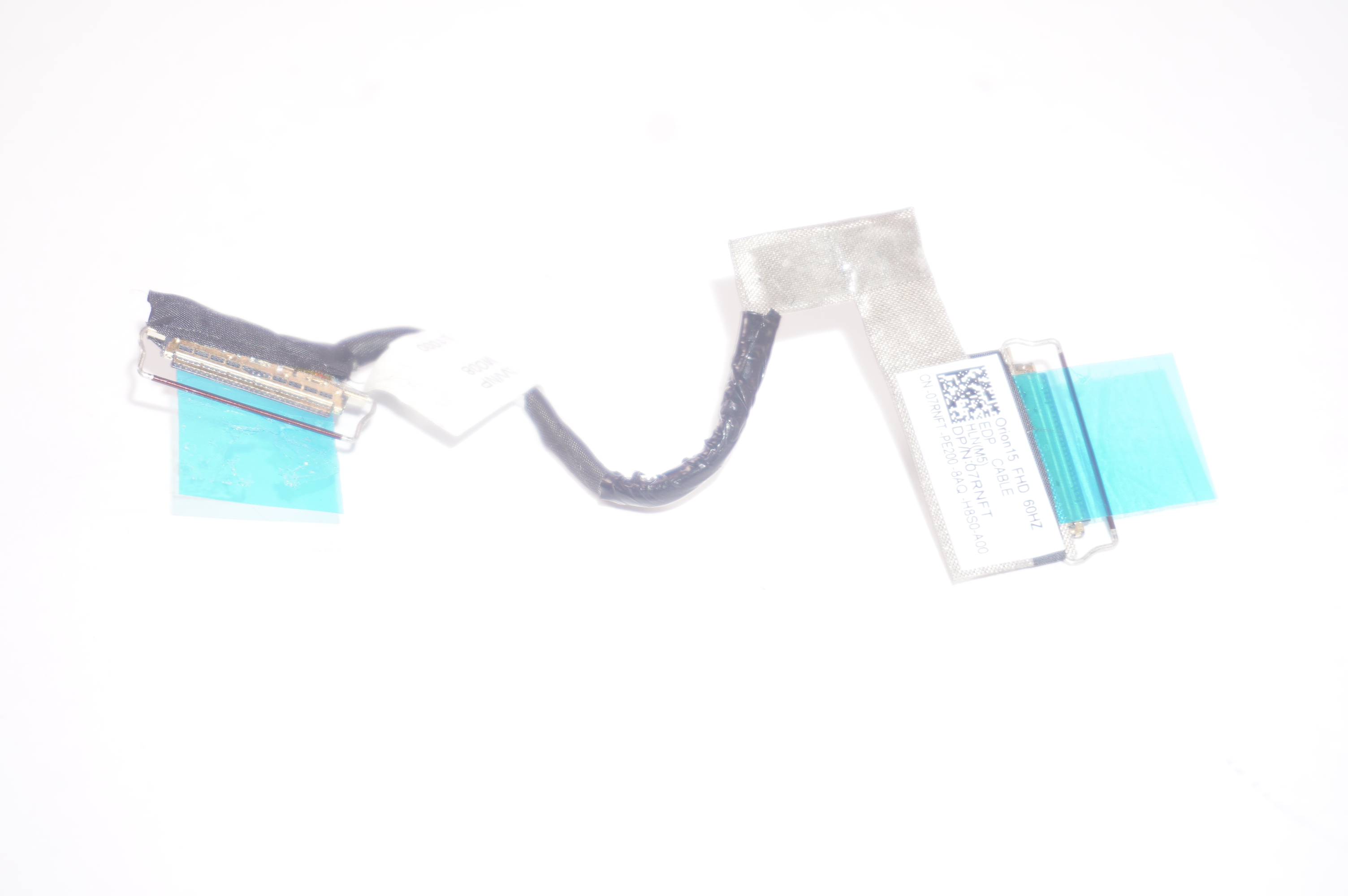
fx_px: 2806
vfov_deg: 18.1
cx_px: 674
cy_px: 448
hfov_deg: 27.0
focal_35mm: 75
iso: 125
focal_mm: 50
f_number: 5.6
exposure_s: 1/60
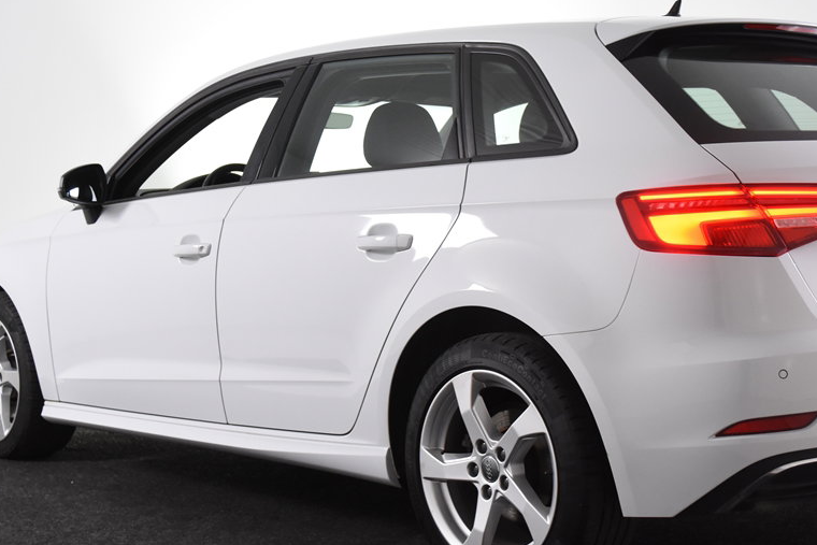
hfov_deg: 32.0
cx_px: 449
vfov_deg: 21.7
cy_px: 277
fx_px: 1423
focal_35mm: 63
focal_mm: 31
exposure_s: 1/100
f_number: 5
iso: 1600
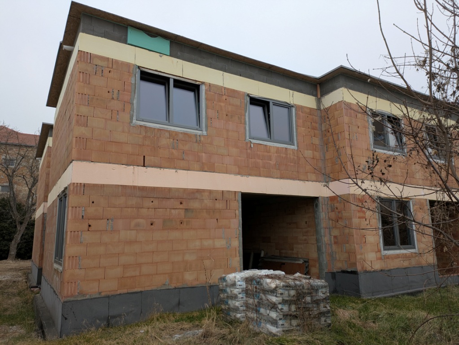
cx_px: 230
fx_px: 332
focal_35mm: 25
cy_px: 172
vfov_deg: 54.9
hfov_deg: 69.4
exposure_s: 1/551
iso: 46
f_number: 1.89
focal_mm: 5.43
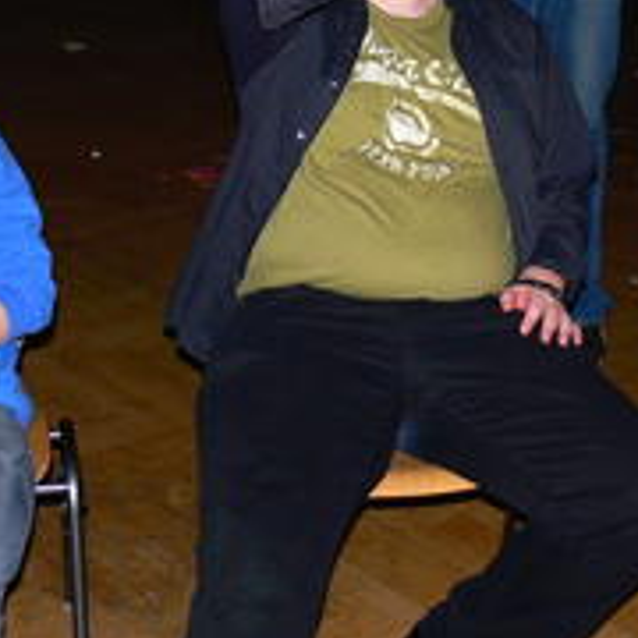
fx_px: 1689
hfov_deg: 21.3
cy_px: 85
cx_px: 404
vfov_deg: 21.0
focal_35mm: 81
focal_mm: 7.4
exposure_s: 1/30
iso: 100
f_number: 2.8
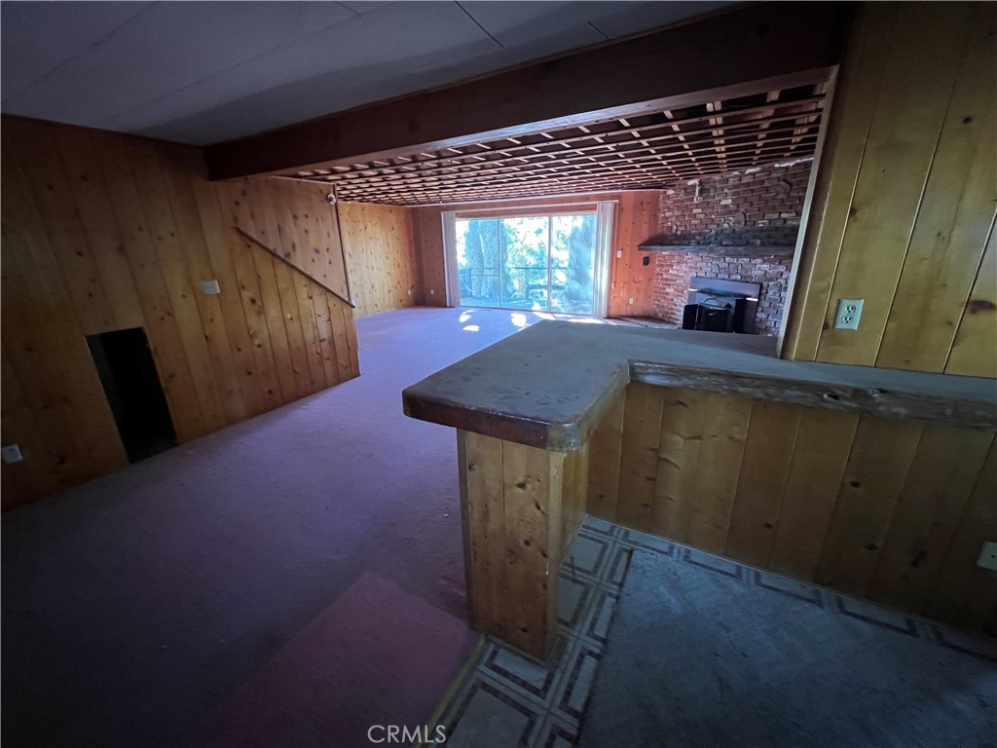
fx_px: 374
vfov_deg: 89.9
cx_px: 498
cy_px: 374
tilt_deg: -18.3
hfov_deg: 106.2
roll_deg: +2.3
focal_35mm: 13
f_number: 1.8
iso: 800
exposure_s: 1/60
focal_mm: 1.57
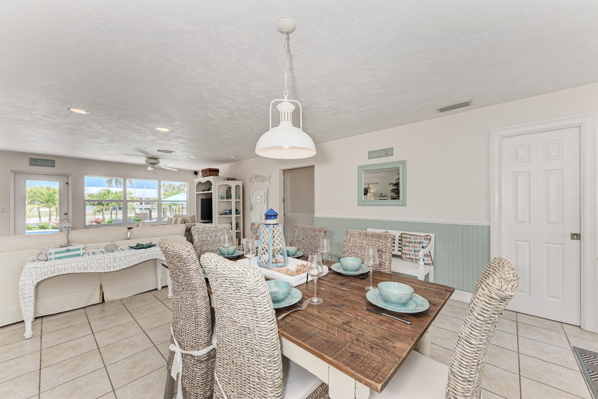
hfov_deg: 104.3
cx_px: 299
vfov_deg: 81.2
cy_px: 200
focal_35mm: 14
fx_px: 233
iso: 100
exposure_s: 1/80
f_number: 7.1
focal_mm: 14
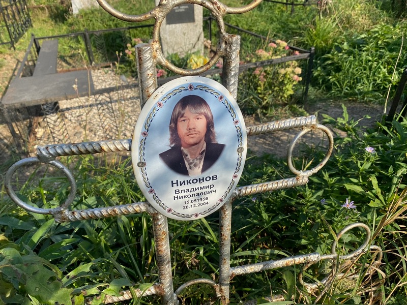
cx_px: 204
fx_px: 306
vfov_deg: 53.1
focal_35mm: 26
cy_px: 152
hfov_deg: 67.3
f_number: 1.8
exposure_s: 1/1927
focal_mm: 4.25
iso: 32
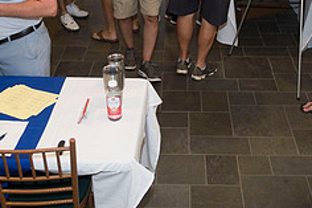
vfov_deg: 20.9
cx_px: 156
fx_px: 554
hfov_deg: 31.4
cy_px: 37
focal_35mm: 64
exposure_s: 1/160
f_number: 2.8
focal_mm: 26
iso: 800
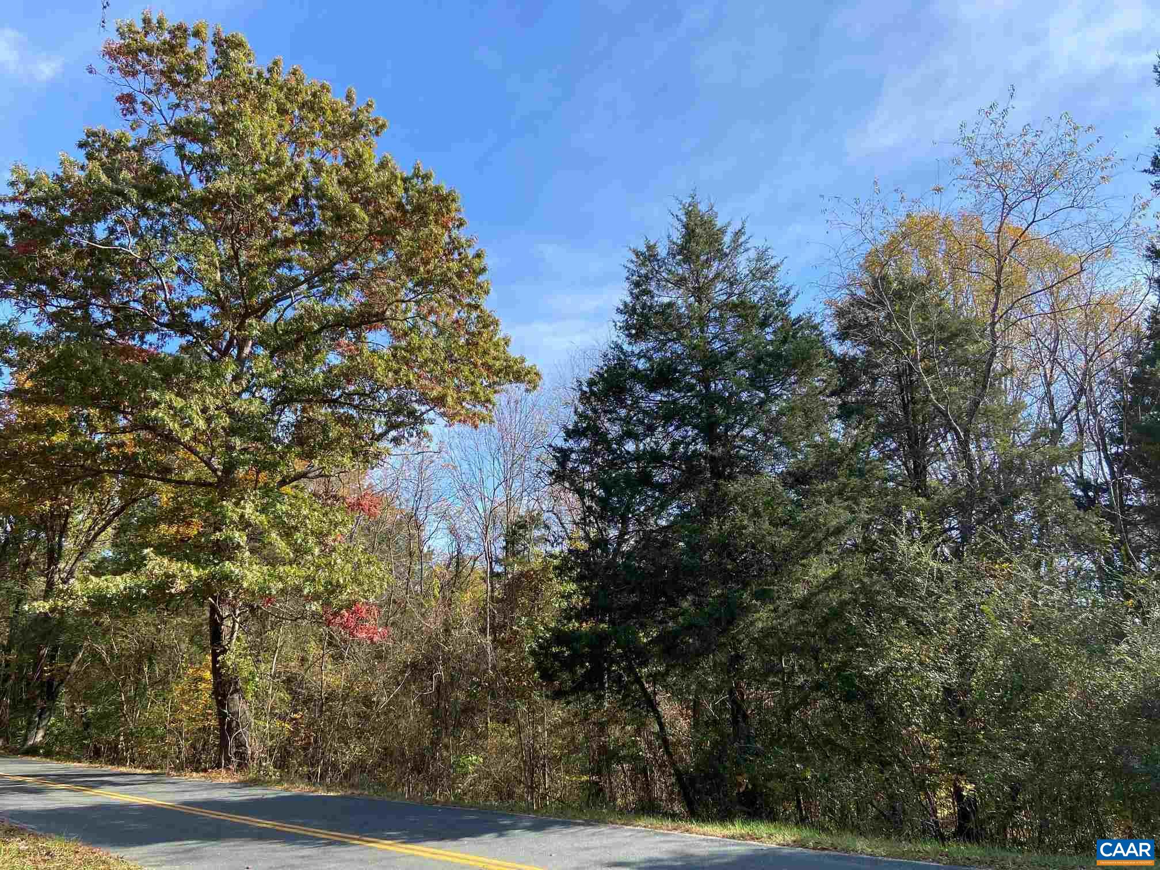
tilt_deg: +16.5
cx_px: 580
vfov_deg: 53.1
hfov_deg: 67.3
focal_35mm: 26
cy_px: 435
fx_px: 871
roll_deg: +1.0
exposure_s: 1/1193
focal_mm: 4.25
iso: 32
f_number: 1.8
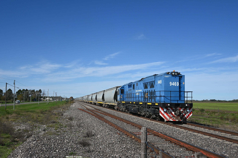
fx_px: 228
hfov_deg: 55.1
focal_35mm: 34
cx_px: 119
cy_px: 79
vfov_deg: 38.4
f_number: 4.2
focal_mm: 23
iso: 100
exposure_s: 1/1600
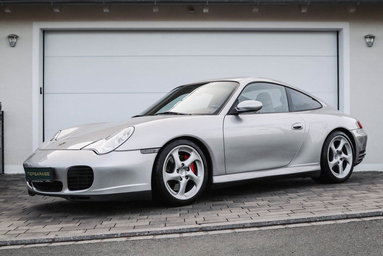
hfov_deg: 41.9
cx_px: 192
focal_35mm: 47
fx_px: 500
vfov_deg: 28.6
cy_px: 128
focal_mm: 31.6
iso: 125
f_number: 4
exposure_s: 1/160
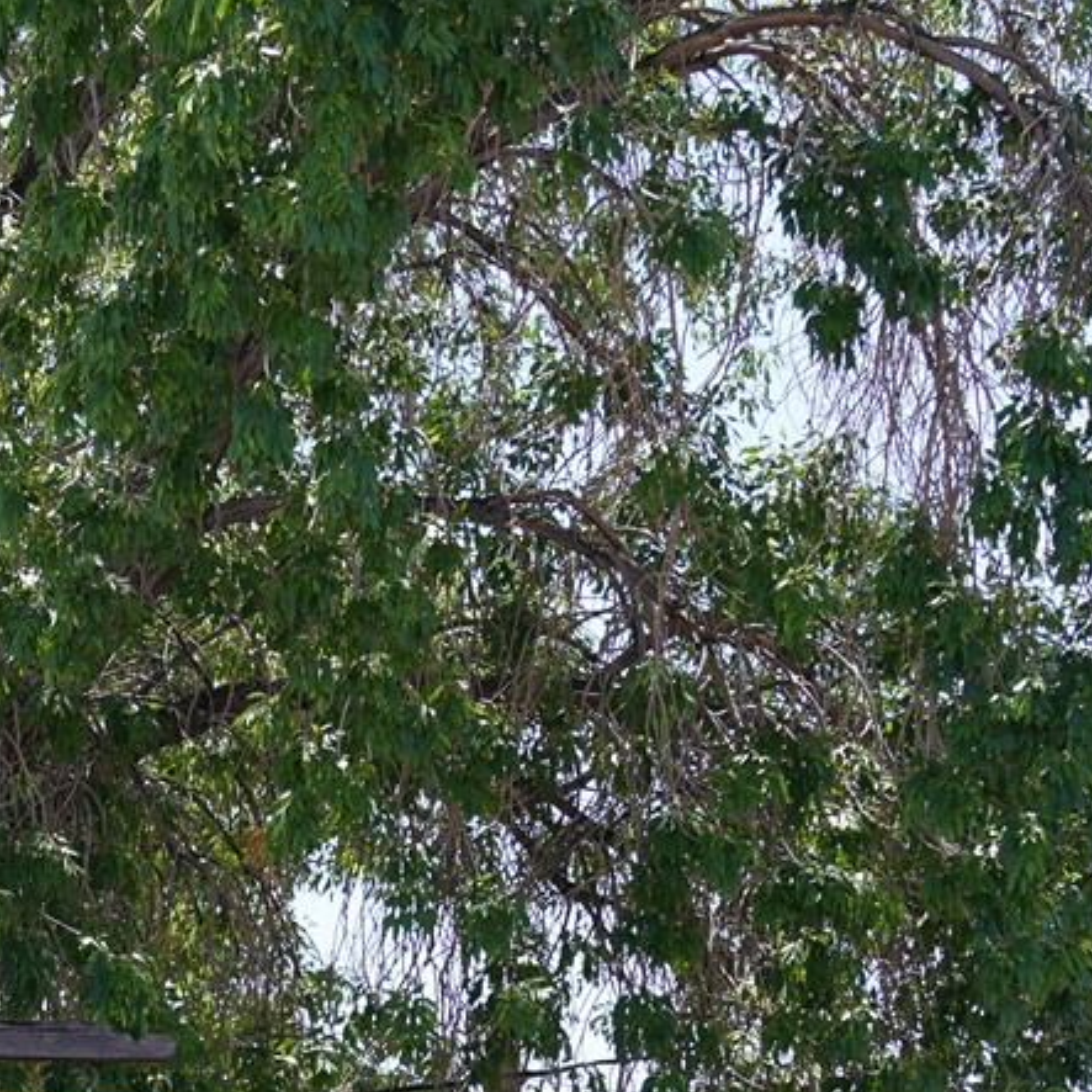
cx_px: -121
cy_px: 1620
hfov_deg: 10.2
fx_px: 6032
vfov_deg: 10.0
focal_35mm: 169
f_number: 6.3
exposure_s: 1/160
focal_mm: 44
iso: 100
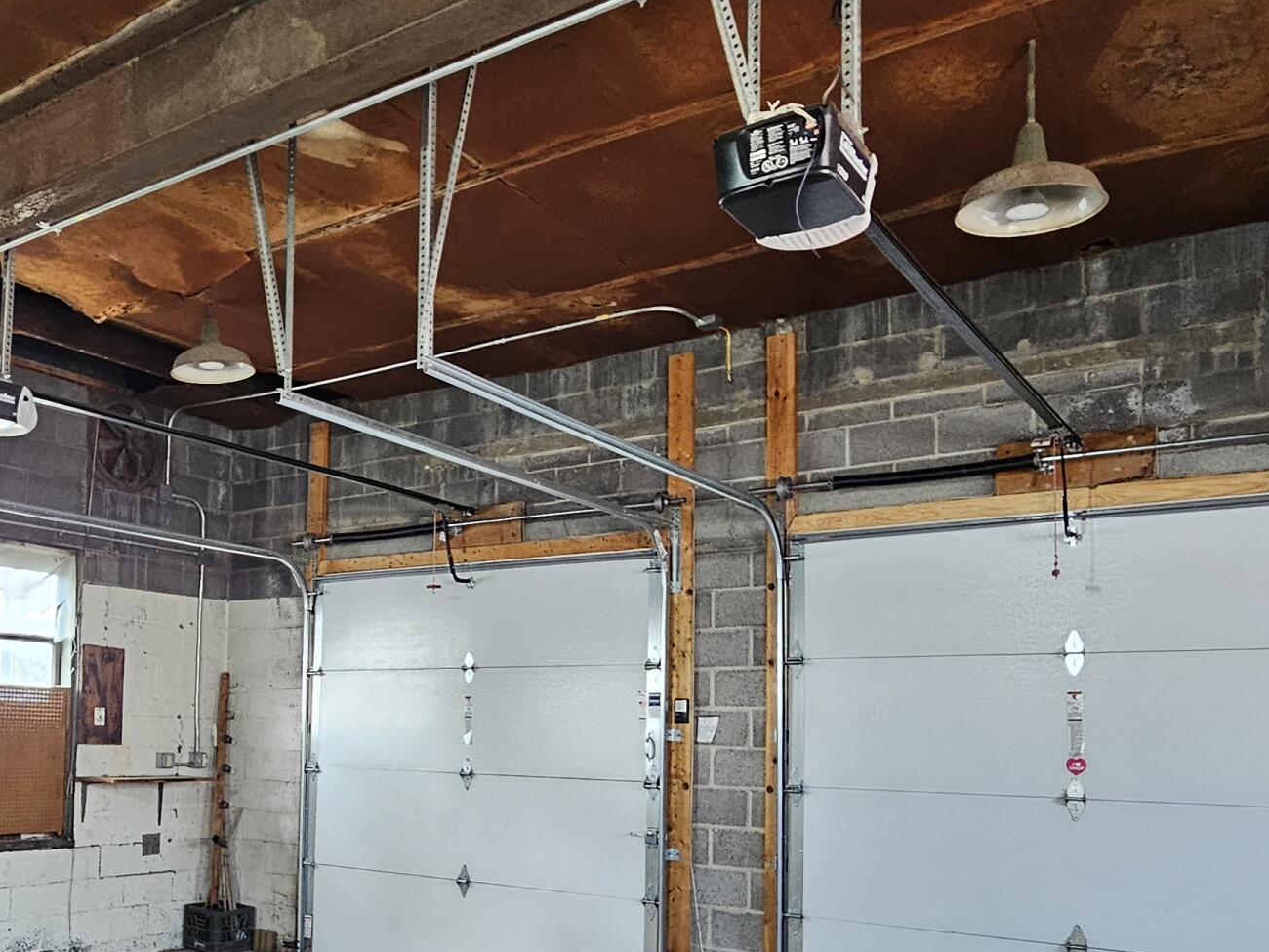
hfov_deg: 58.5
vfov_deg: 45.7
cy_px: 671
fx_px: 1100
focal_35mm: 30
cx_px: 417
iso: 320
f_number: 2.2
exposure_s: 1/40
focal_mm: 2.2
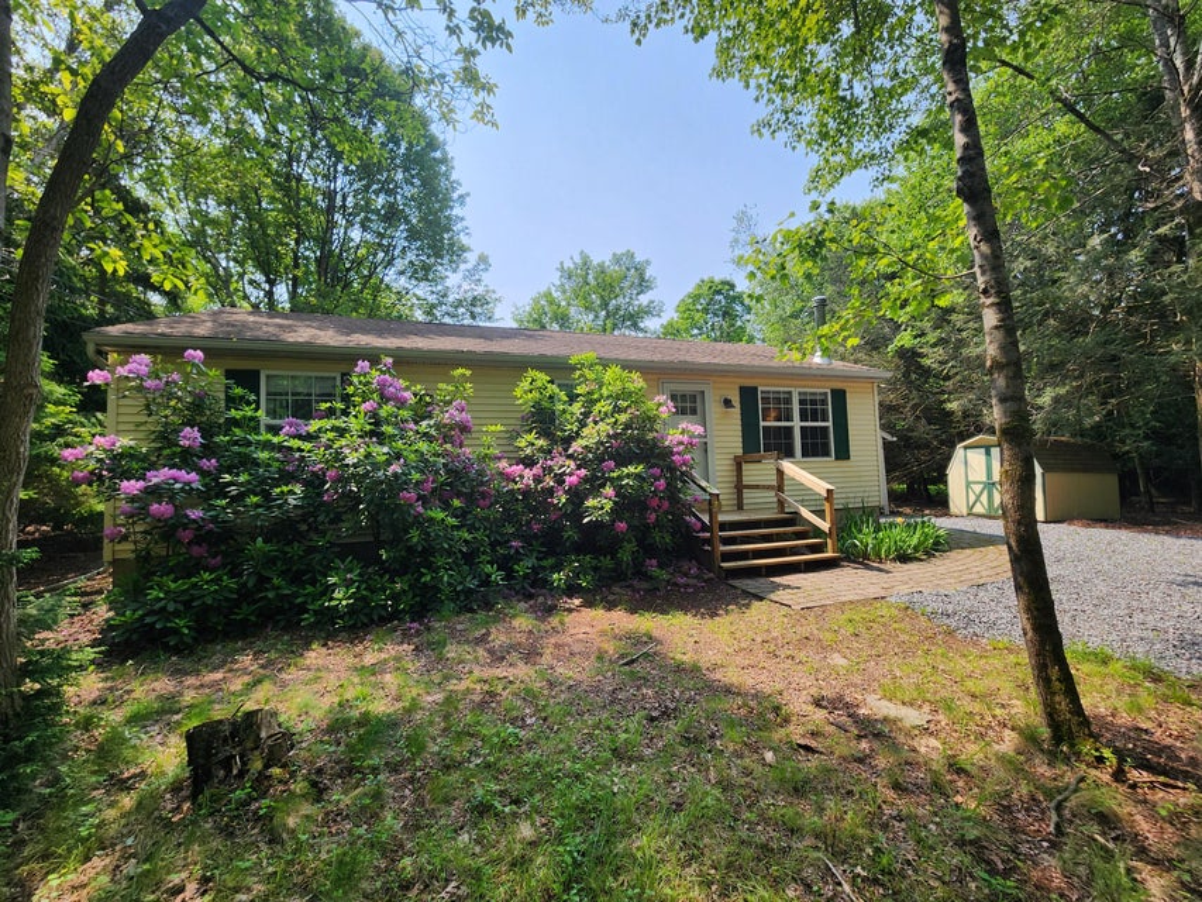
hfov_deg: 106.2
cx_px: 601
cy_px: 451
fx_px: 451
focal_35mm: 13
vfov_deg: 89.9
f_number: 2.2
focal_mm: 2.2
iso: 50
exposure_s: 1/767
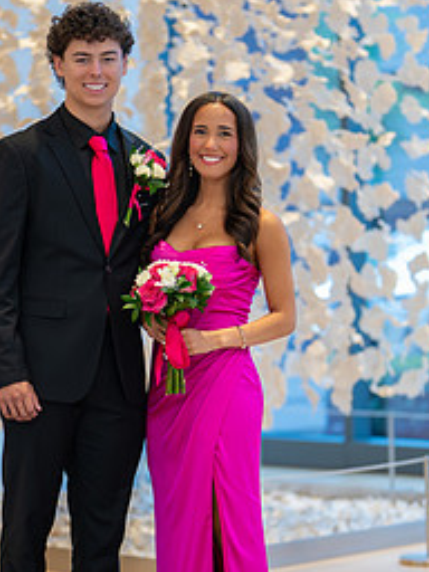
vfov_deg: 15.0
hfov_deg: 11.3
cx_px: 145
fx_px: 2165
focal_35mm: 131
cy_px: 360
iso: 800
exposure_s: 1/800
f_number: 1.2
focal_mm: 50
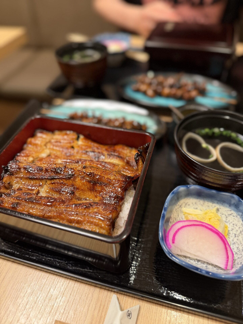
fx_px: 225
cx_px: 122
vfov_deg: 71.6
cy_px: 162
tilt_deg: -45.7
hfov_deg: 56.8
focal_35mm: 24
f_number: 1.78
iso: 200
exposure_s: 1/50
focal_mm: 6.76
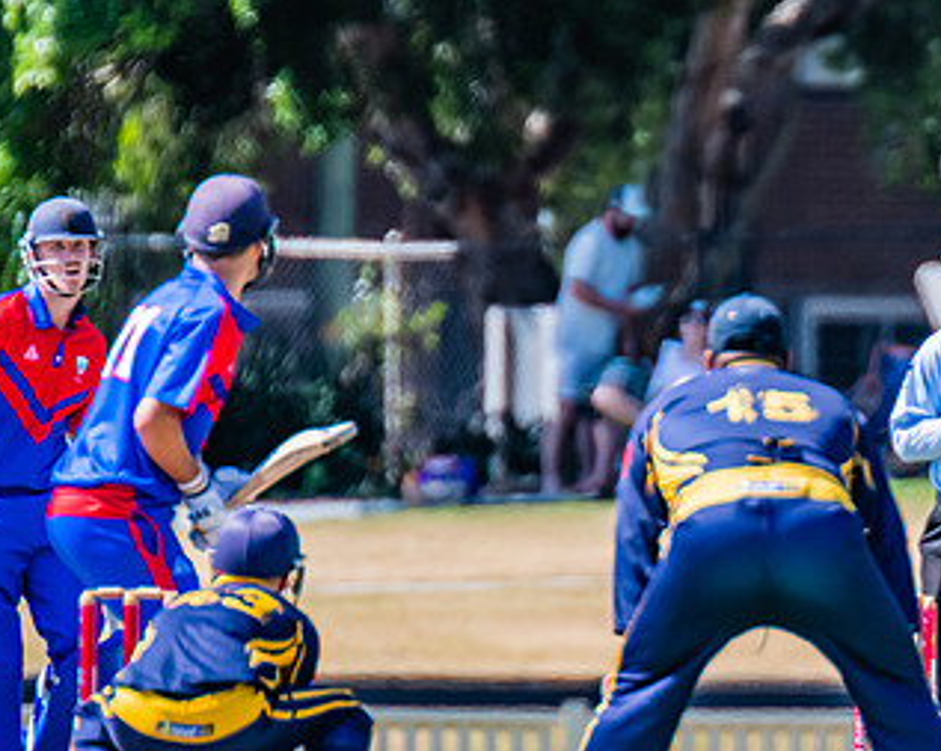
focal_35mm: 1455
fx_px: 40484
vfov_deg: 1.1
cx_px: 1146
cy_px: 532
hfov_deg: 1.3
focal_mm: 600
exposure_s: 1/2000
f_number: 6.3
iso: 640
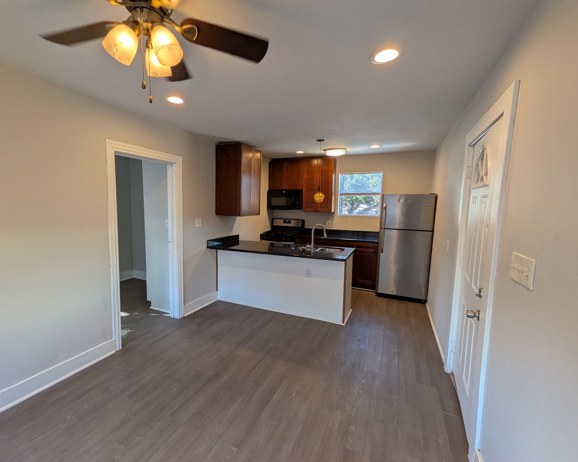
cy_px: 231
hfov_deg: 92.9
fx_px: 274
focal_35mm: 16
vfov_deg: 80.4
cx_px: 267
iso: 59
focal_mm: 1.85
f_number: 2.2
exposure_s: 1/166
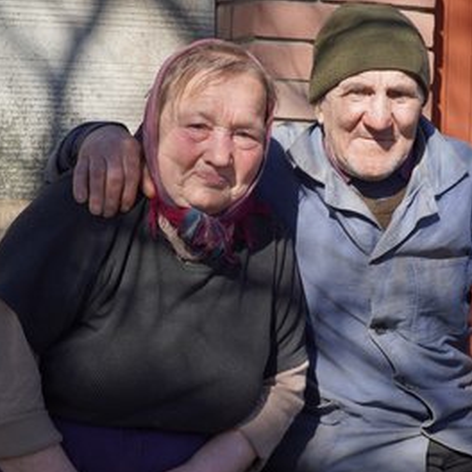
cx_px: 291
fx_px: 1044
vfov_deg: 25.5
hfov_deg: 25.4
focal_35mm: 68
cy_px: 237
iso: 100
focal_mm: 35
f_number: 5.6
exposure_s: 1/400
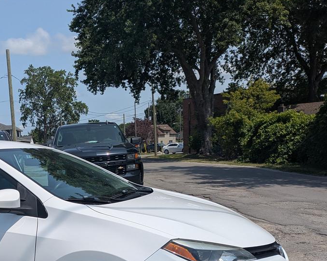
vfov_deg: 31.5
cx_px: 50
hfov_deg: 38.3
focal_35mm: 46
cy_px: 225
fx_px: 445
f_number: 1.89
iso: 49
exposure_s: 1/5076
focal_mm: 5.43
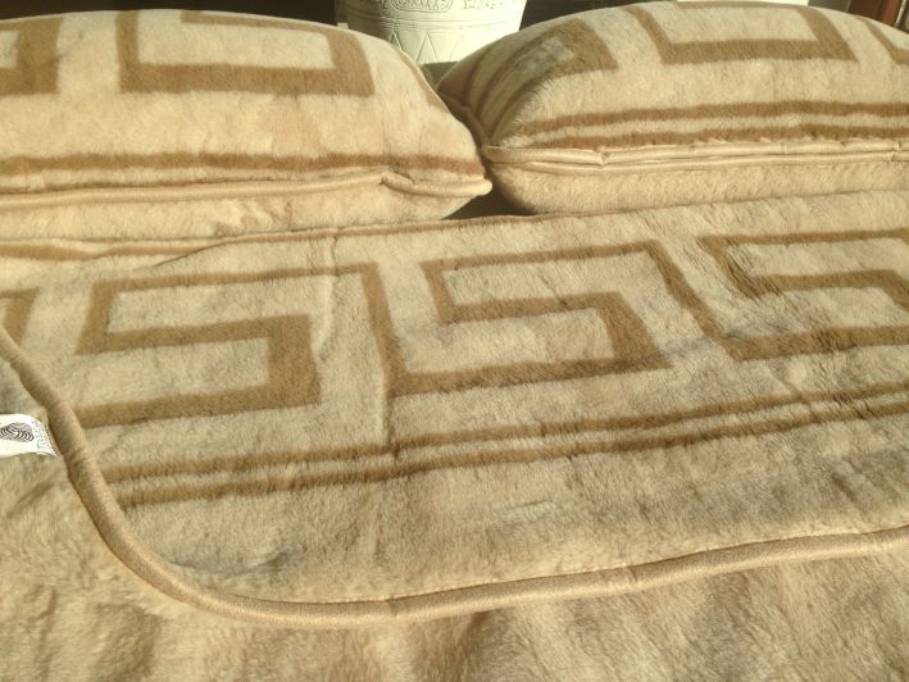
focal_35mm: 33
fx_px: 867
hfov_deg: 55.3
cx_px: 454
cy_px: 341
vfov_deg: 43.0
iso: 50
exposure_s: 1/1506
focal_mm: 4.13
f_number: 2.4
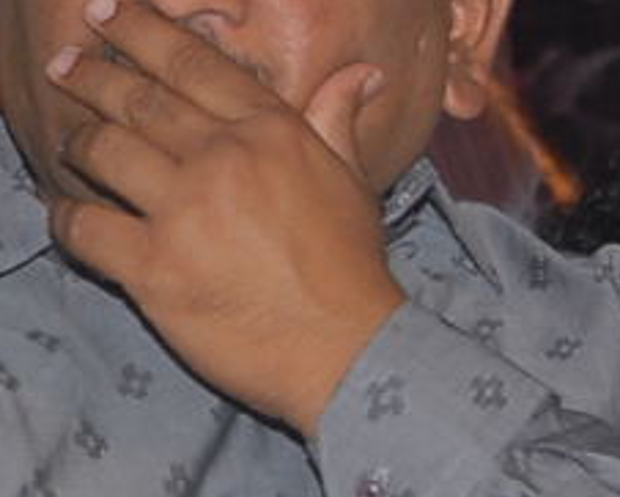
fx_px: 8426
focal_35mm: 459
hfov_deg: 4.2
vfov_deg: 3.4
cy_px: 439
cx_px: -247
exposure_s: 1/125
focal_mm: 46
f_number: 7.1
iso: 320
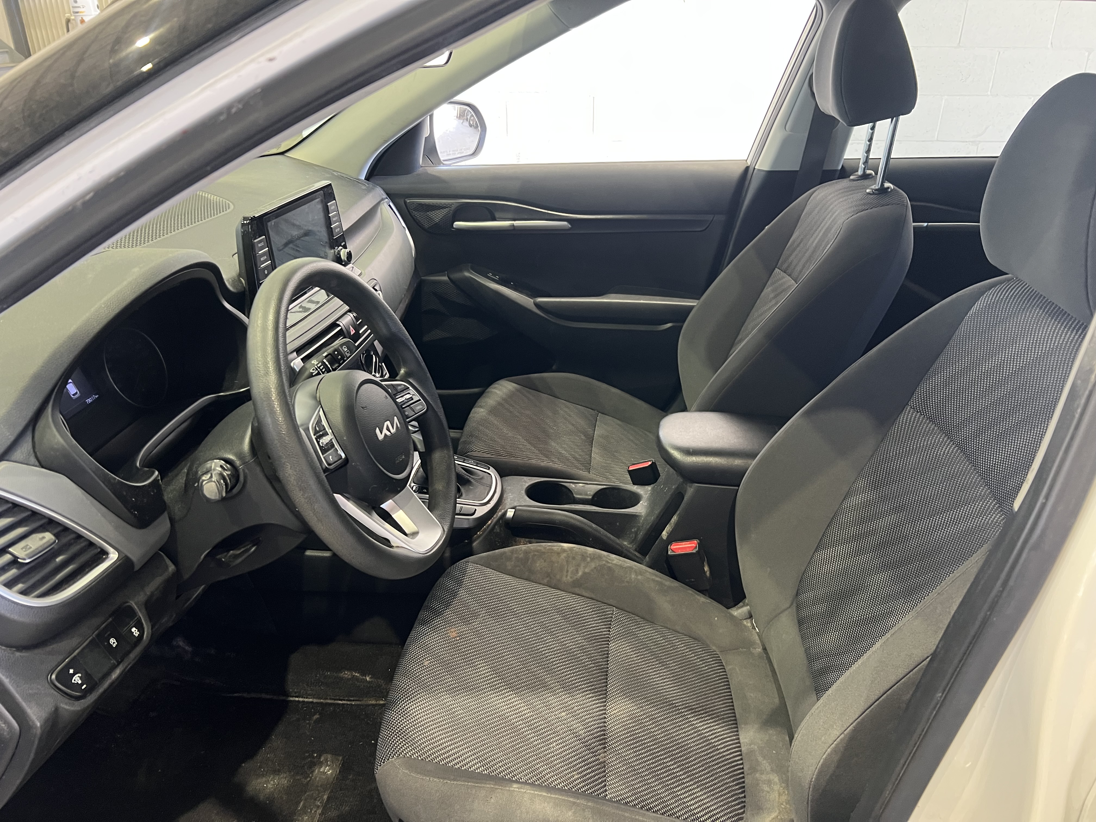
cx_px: 548
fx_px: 823
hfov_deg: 67.3
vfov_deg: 53.1
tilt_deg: -23.3
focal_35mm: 26
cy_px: 411
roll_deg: -0.4
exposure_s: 1/60
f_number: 1.5
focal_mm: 5.7
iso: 200
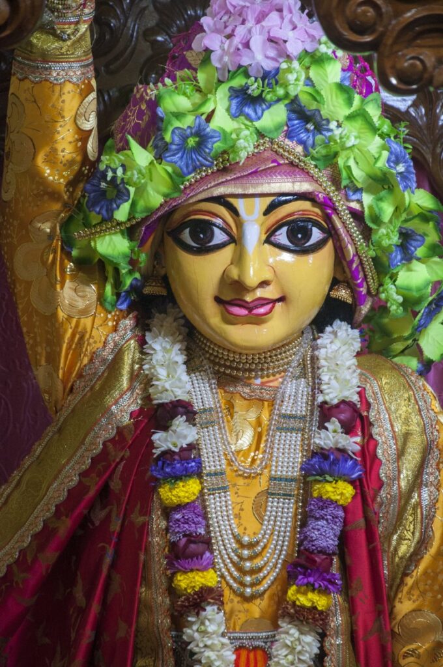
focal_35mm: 158
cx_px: 222
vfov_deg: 13.1
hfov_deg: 8.7
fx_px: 2915
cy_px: 334
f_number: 5.6
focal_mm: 105
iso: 2000
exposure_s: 1/40
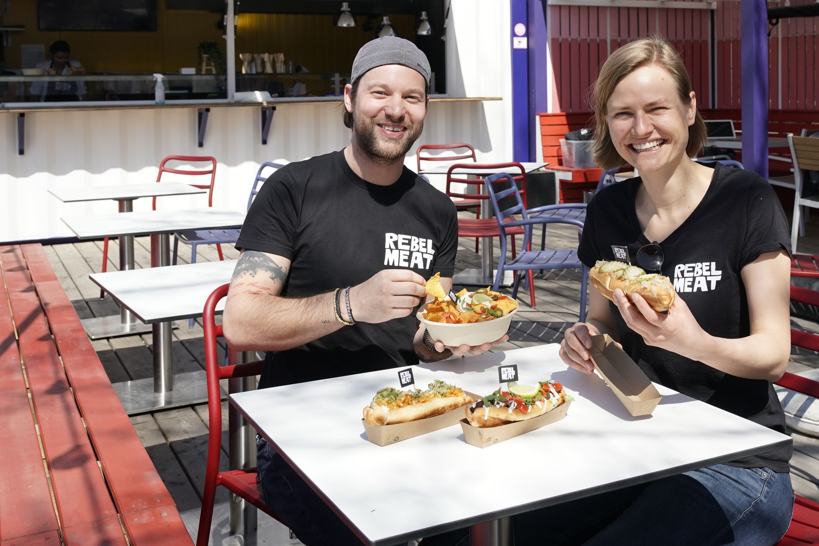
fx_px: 1001
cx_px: 519
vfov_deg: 29.8
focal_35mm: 44
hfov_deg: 44.1
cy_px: 112
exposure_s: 1/640
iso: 320
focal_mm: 27
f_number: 7.1
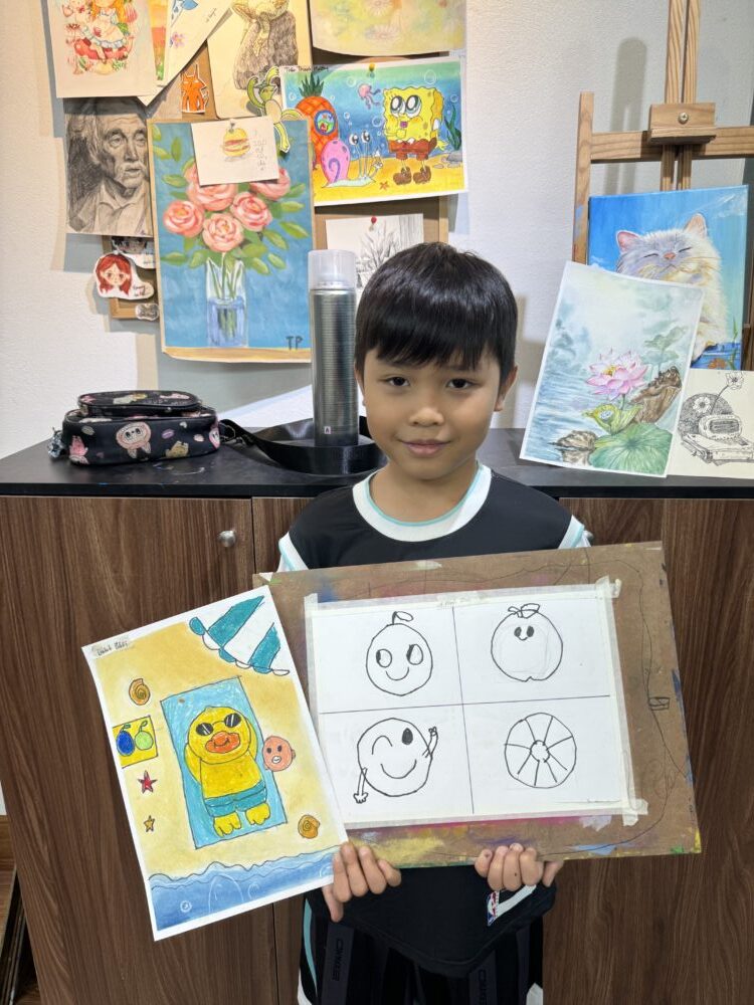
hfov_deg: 56.8
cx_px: 377
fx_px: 697
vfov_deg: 71.6
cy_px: 502
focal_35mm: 24
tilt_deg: -14.8
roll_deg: +0.6
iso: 64
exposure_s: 1/100
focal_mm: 6.76
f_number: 1.78
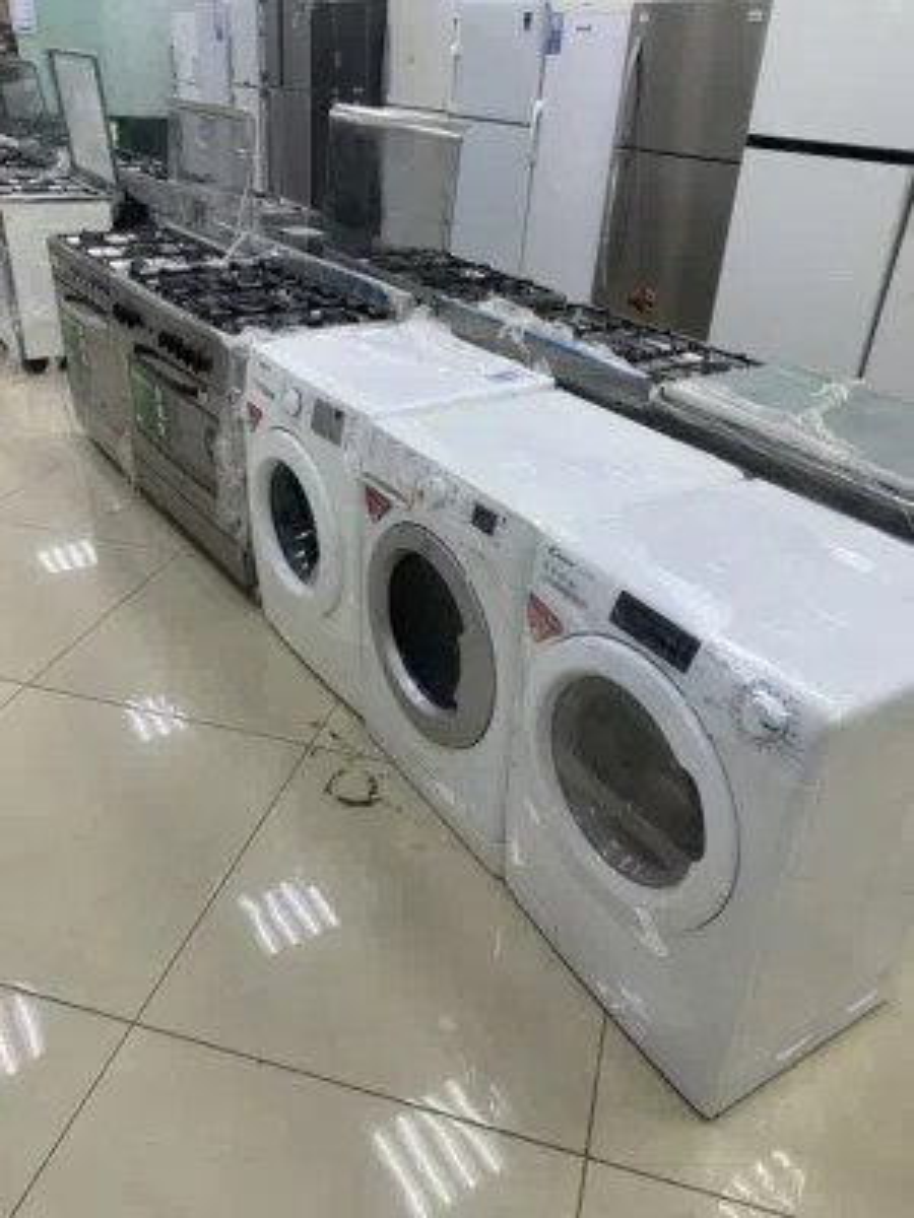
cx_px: 457
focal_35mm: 26
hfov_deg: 53.1
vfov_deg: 67.3
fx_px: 915
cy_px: 609
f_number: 1.8
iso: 25
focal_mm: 4.25
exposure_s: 1/130
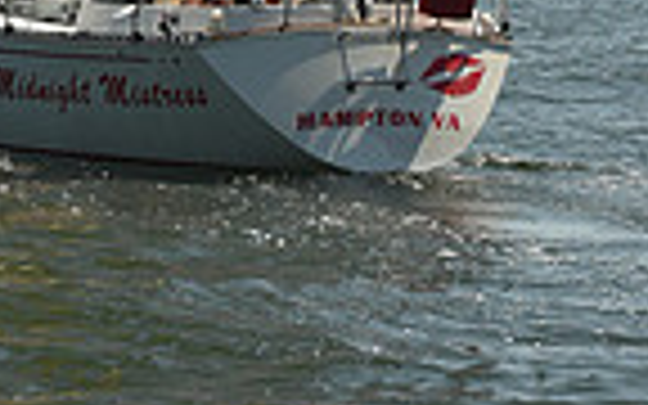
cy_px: -850
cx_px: 56
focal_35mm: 287
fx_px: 5068
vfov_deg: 4.4
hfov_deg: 7.3
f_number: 10
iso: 320
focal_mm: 70
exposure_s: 1/1250
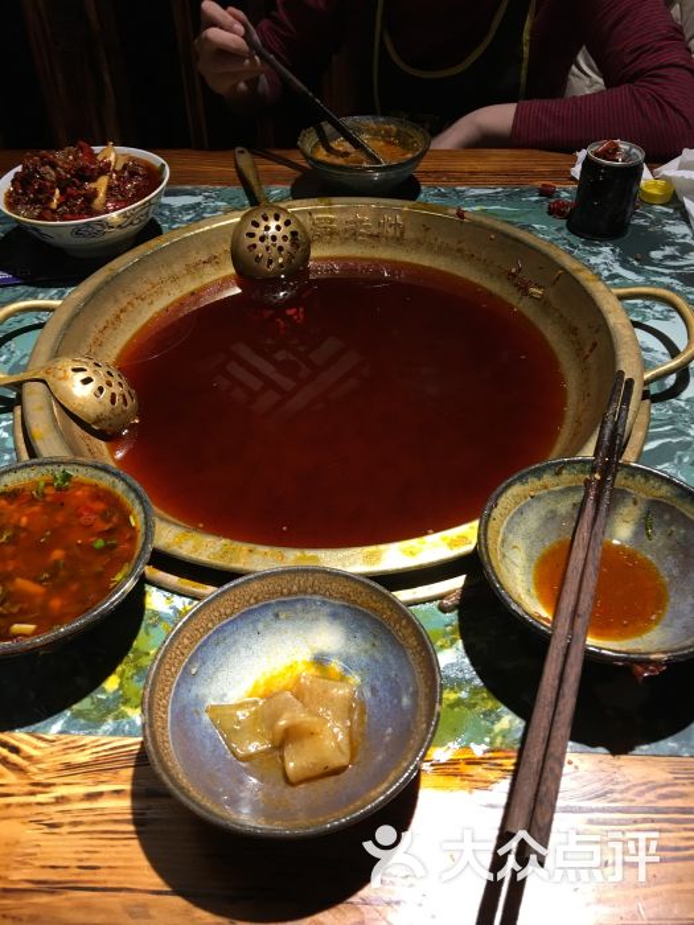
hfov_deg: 48.2
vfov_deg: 61.7
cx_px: 347
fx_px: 775
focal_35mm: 29
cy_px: 462
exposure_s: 1/17
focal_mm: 4.15
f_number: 2.2
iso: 40
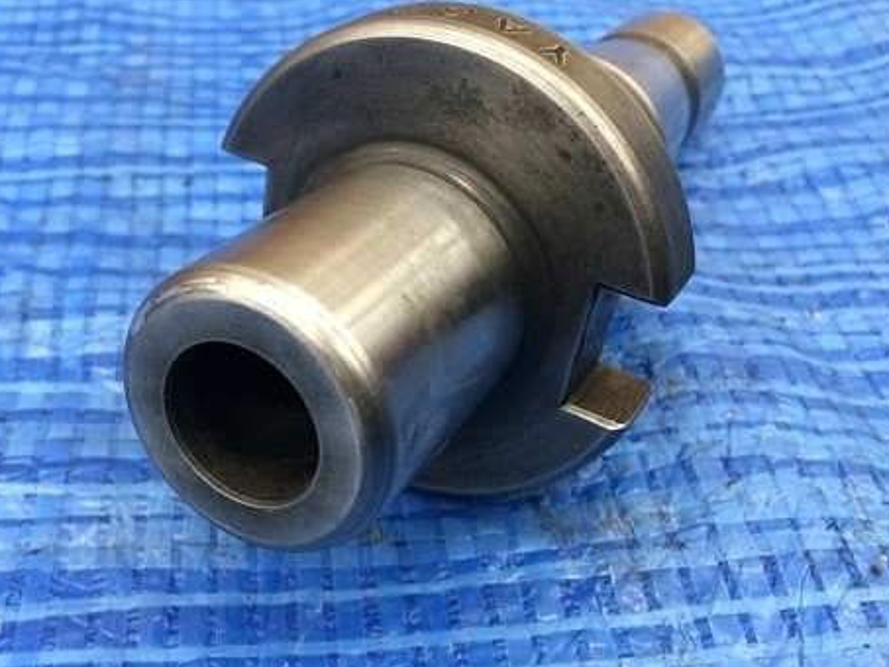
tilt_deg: -44.6
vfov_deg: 35.1
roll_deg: +0.2
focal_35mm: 41
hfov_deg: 45.3
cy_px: 377
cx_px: 320
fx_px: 1053
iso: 200
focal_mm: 4.15
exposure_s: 1/30
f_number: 2.2
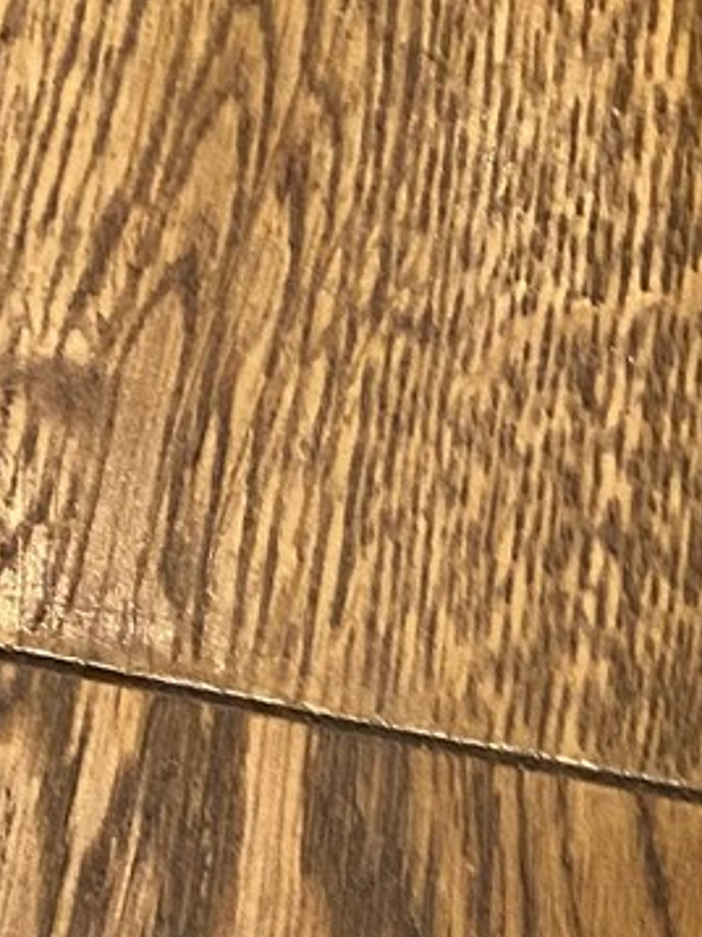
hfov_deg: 10.8
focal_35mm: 125
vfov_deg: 13.2
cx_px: 1391
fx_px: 3384
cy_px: 2000
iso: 320
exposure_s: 1/60
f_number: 1.8
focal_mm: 4.25
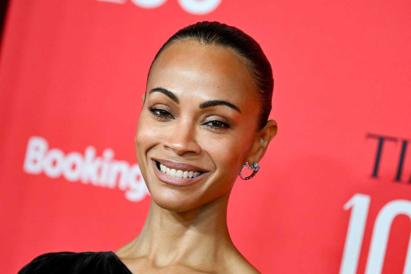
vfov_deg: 6.8
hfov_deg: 10.2
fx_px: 2306
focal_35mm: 202
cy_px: 137
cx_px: 206
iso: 2000
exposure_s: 1/500
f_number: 2.8
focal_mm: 135
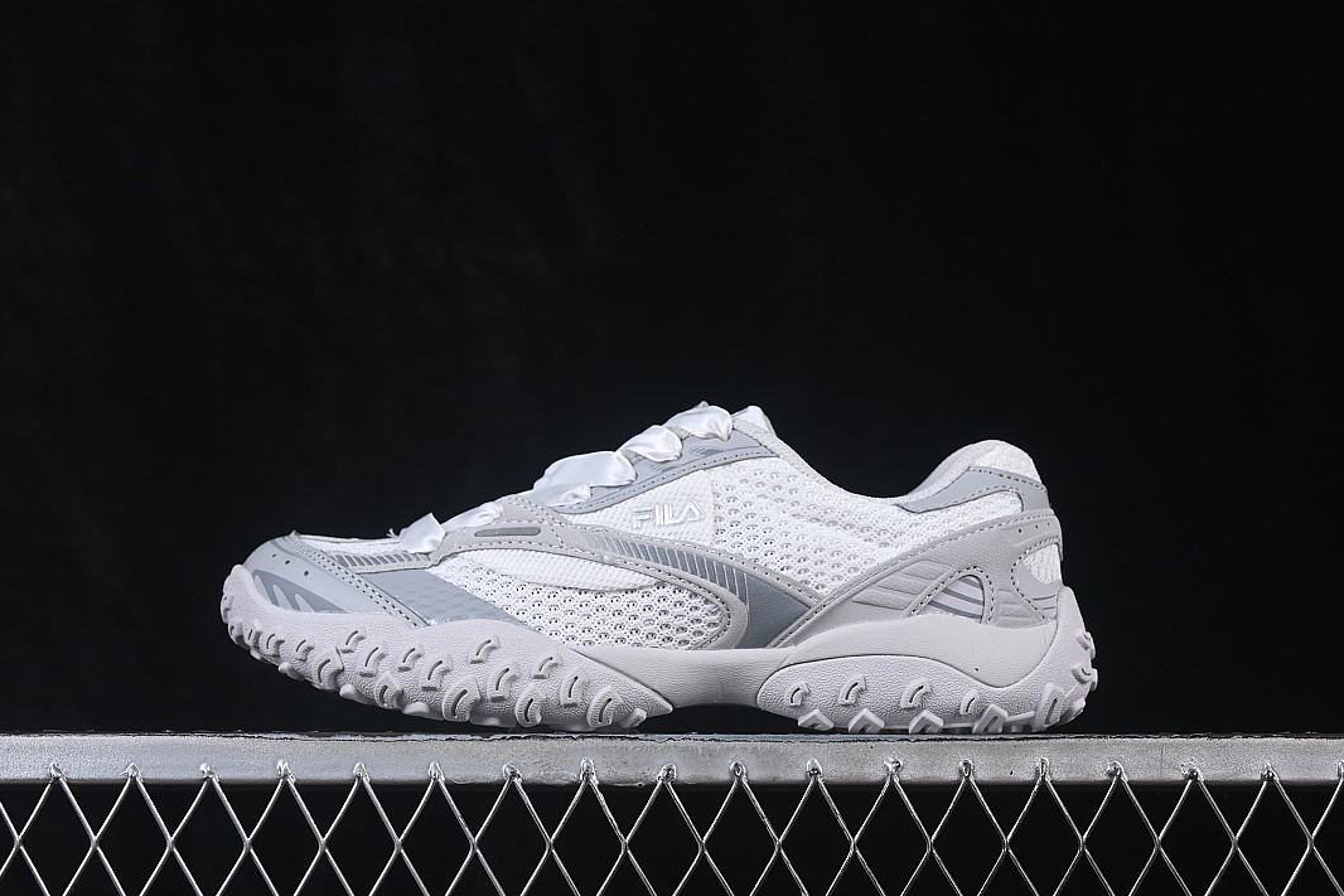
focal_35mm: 76
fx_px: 2838
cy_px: 452
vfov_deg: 18.0
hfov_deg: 26.6
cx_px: 672
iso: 160
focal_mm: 50
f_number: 8
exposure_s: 1/80
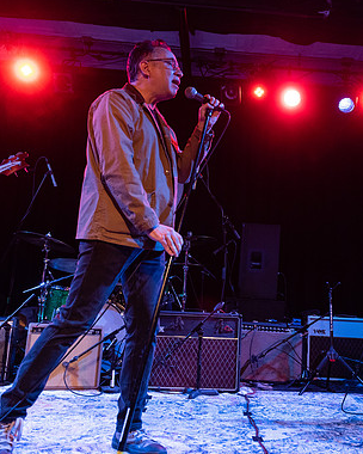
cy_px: 202
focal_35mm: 38
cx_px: 247
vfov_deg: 47.9
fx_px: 510
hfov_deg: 38.6
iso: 2000
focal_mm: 24
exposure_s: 1/160
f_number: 3.2
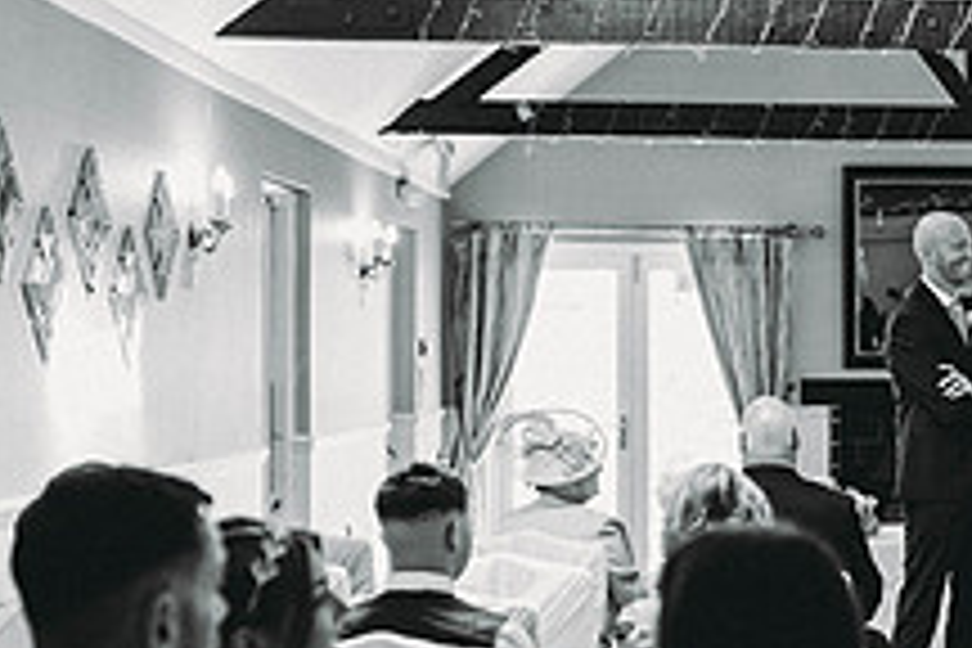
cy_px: 362
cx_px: 994
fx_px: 2538
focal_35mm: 94
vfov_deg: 14.5
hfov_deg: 20.9
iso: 320
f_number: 1.6
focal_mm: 35
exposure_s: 1/125
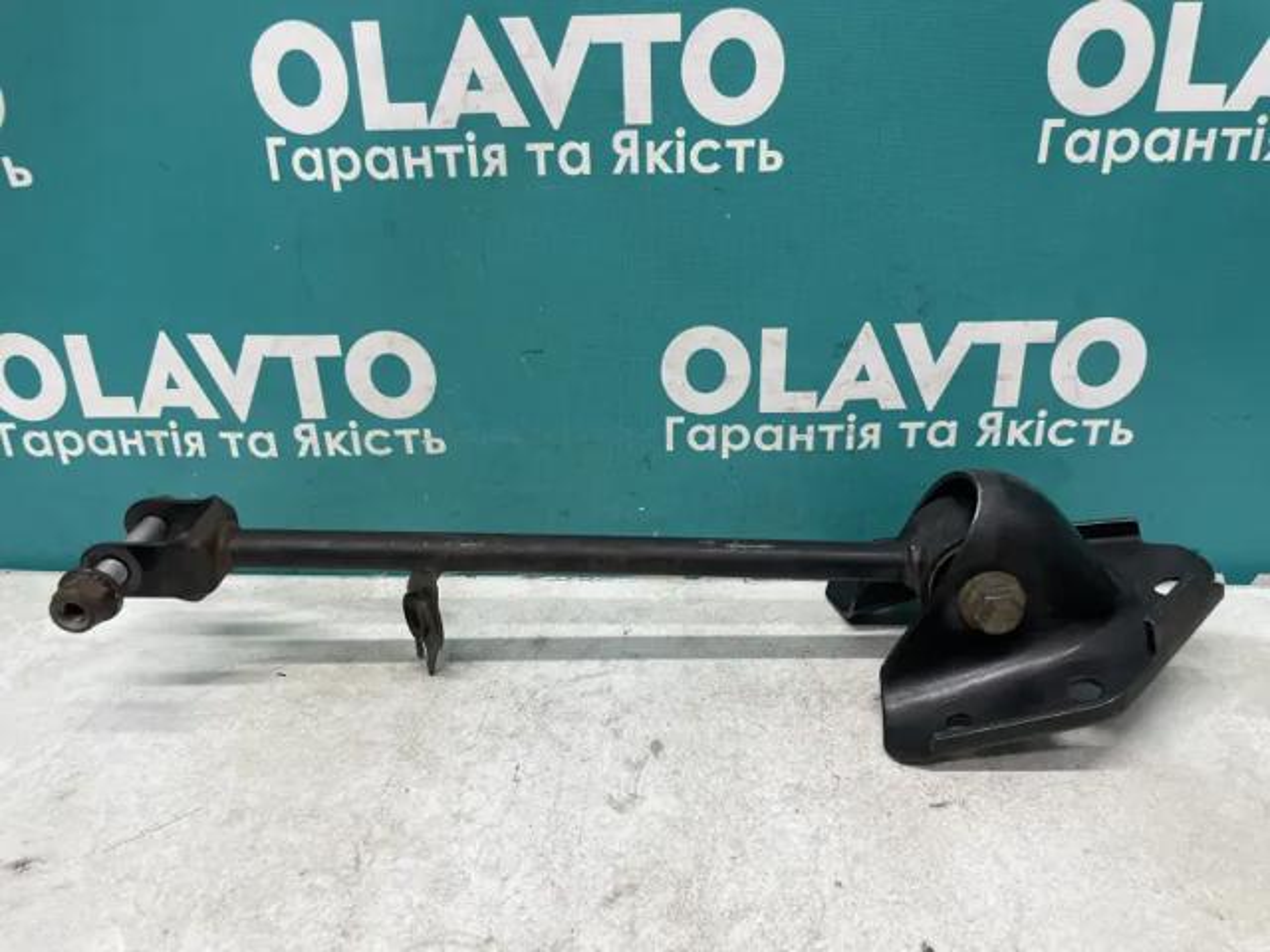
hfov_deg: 67.3
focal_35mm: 26
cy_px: 476
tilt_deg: -25.0
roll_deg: +2.1
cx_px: 635
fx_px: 954
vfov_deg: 53.1
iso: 100
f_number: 1.6
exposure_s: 1/100
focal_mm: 4.2
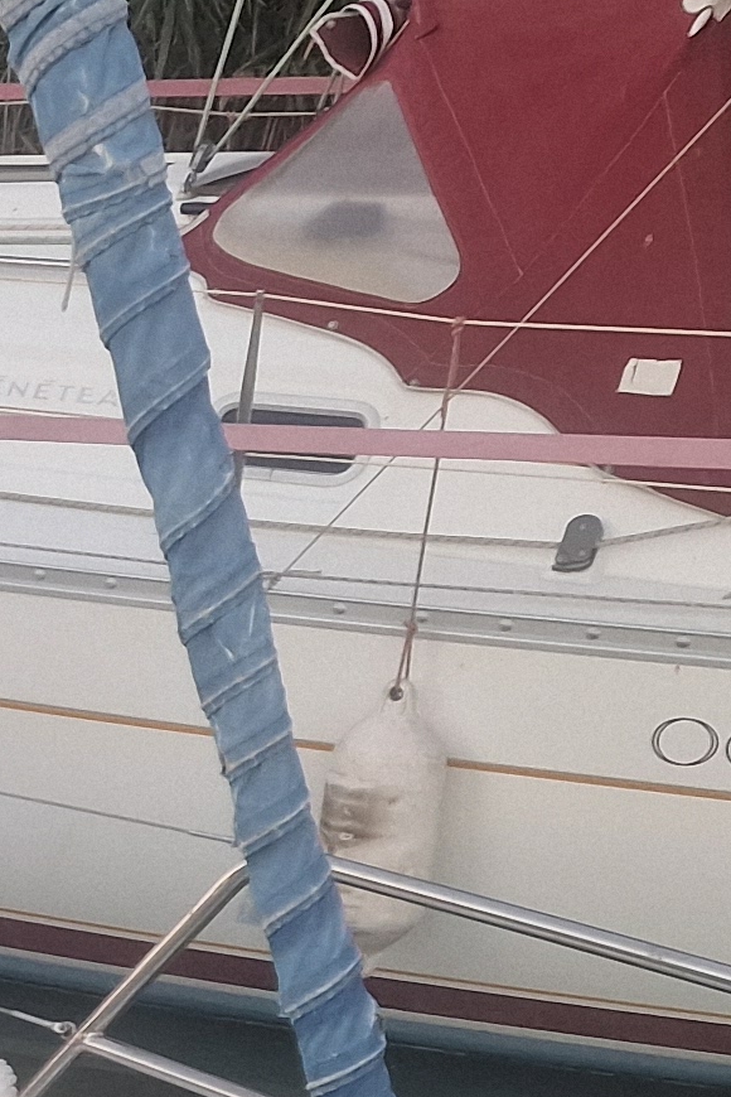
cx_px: -1195
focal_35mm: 110
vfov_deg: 18.0
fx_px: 3350
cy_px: 1184
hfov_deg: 10.3
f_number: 1.8
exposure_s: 1/100
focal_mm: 6.4
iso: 200
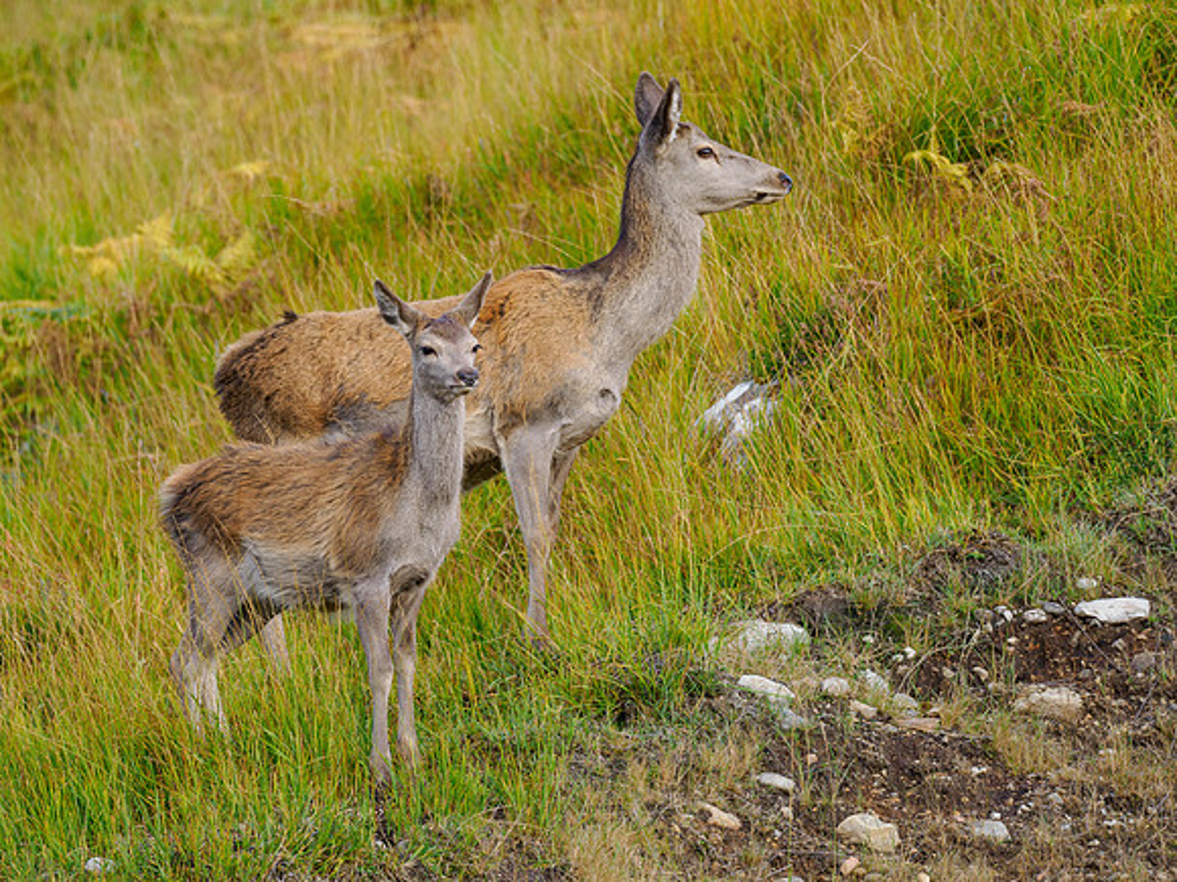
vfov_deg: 2.5
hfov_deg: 3.3
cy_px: 441
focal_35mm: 601
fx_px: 20435
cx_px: 588
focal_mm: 300
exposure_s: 1/640
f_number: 4
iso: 500
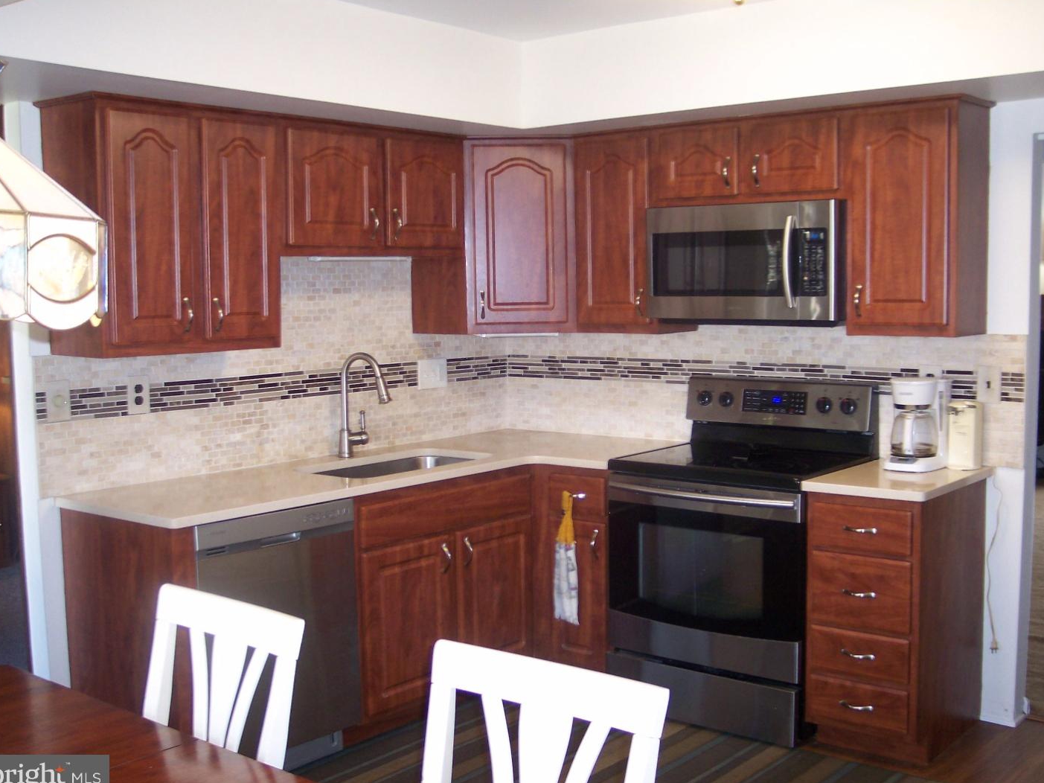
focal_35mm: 39
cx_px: 515
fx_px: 1176
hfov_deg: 47.9
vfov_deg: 36.8
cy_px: 396
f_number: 2.8
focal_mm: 8
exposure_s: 1/30
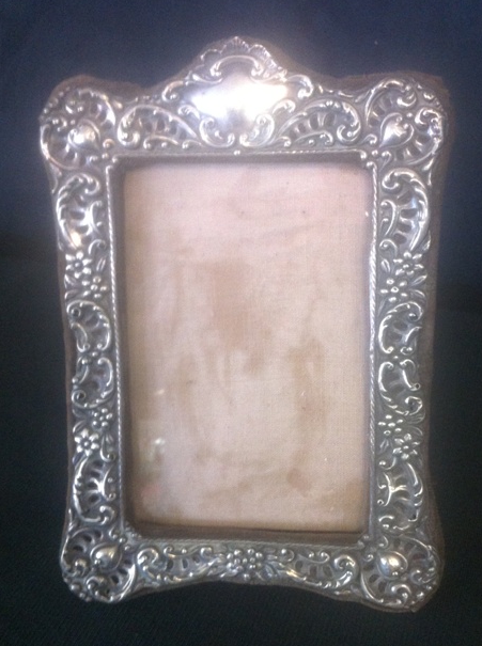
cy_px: 329
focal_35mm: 37
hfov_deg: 38.5
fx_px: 690
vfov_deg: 50.2
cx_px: 253
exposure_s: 1/15
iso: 250
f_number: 2.8
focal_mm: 3.85
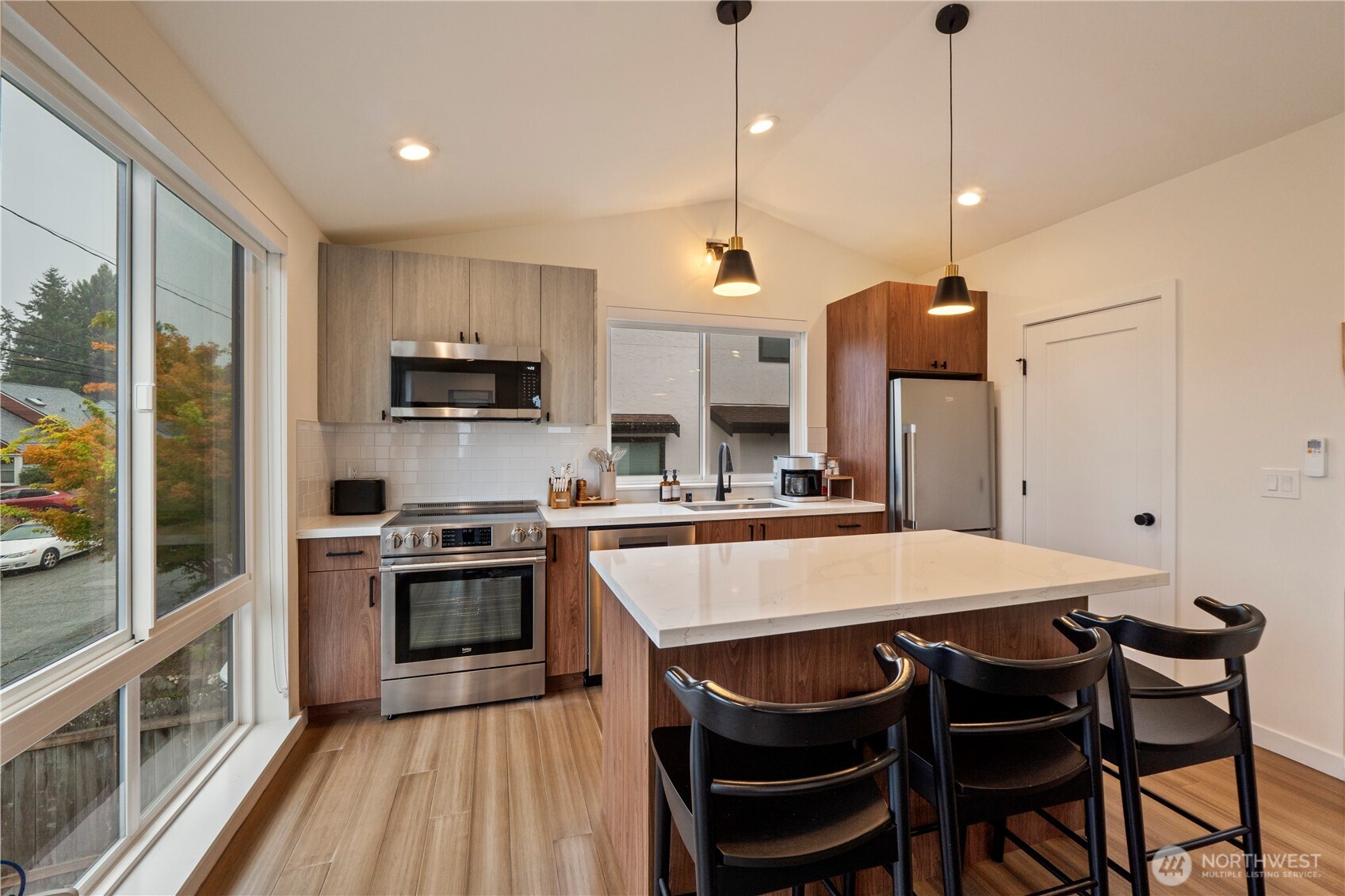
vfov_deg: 77.3
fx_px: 560
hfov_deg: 100.4
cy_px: 448
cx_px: 672
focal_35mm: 15
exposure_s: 1/13
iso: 250
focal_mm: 10
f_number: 9
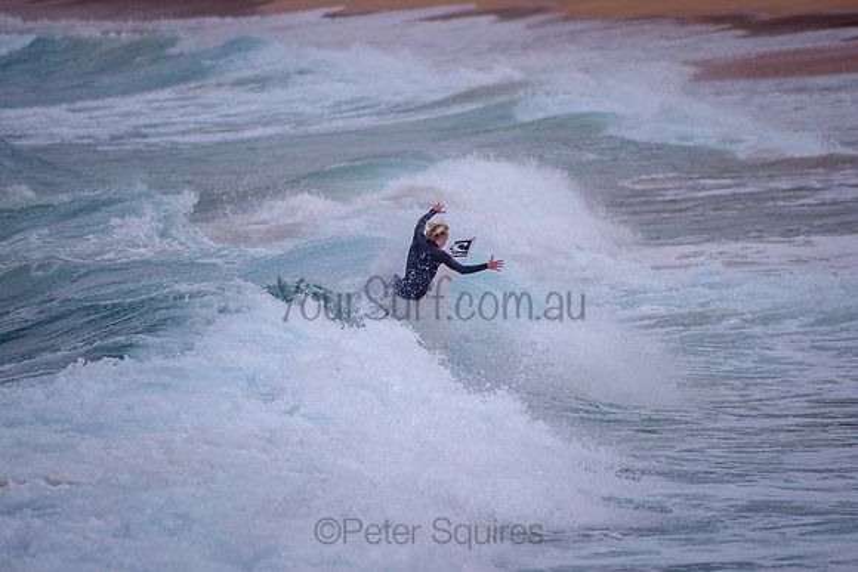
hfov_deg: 3.4
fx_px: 14614
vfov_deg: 2.2
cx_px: 412
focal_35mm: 613
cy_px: 266
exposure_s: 1/2000
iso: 80
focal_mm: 500
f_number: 5.6
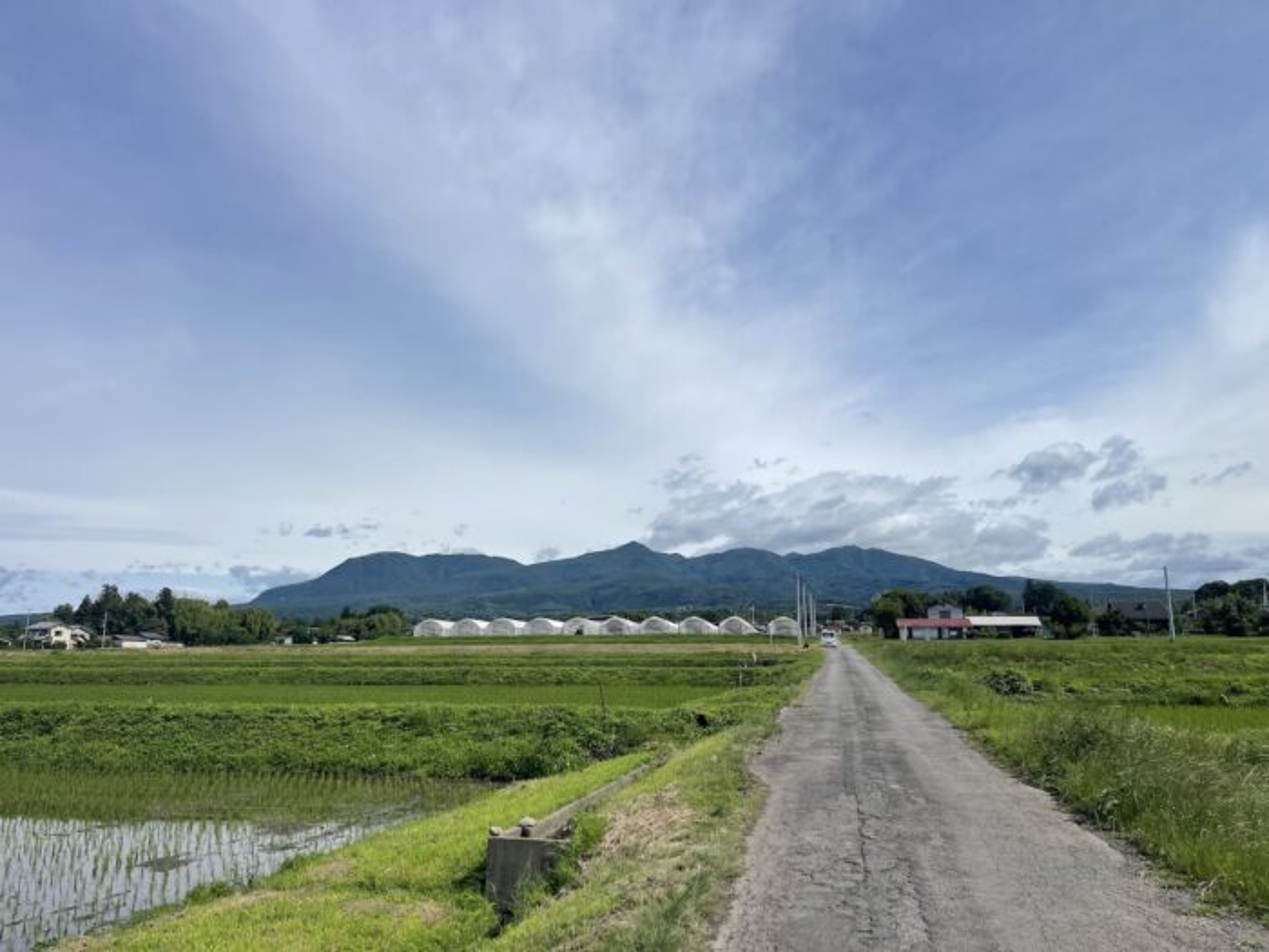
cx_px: 634
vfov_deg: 54.9
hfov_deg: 69.4
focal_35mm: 25
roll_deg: -0.9
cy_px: 476
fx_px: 916
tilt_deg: +11.2
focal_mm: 5.1
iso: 32
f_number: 1.6
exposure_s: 1/9174
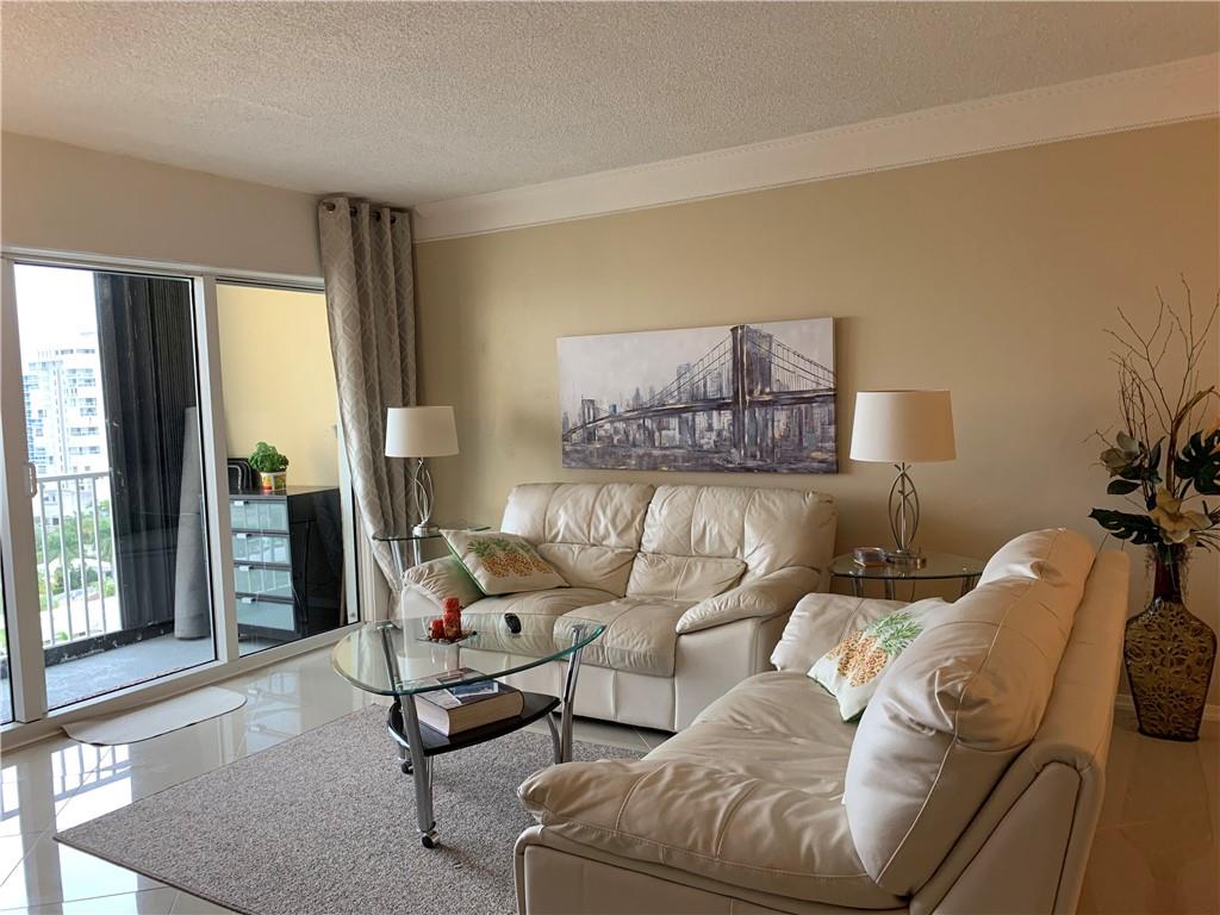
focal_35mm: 26
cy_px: 458
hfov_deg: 67.3
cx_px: 610
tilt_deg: -4.8
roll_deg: +2.6
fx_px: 916
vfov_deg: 53.1
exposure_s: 1/60
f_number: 1.8
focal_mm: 4.25
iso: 160
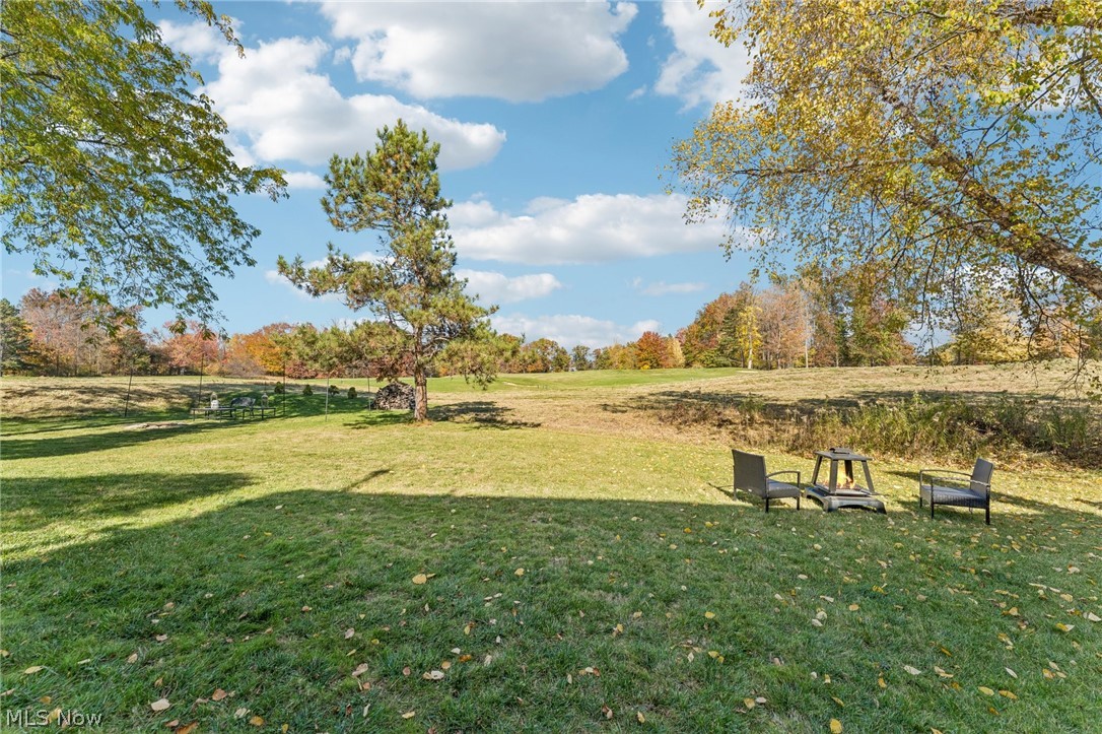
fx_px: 428
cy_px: 367
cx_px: 551
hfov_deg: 104.3
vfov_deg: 81.2
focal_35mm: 14
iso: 200
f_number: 8
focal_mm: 14
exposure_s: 1/320
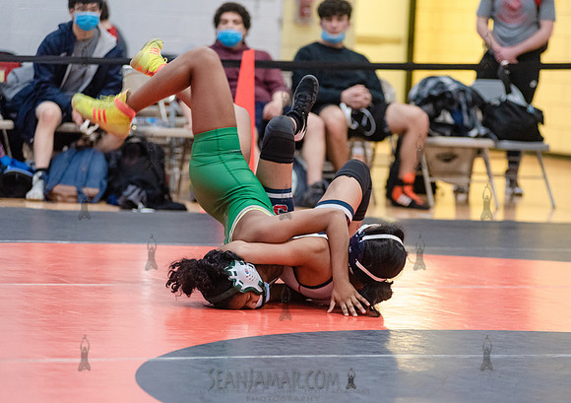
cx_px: 322
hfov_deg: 13.5
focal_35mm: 150
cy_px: 216
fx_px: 2419
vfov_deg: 9.5
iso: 4000
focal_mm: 135
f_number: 3.5
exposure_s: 1/400
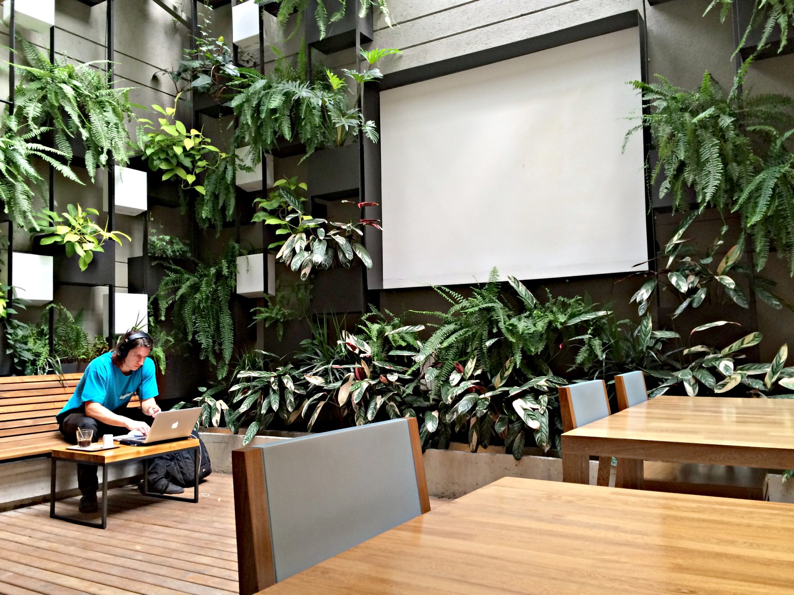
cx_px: 397
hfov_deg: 61.7
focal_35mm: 29
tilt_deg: +4.0
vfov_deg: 48.2
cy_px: 298
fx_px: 665
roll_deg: +0.3
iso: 80
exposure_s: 1/30
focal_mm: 4.15
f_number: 2.2
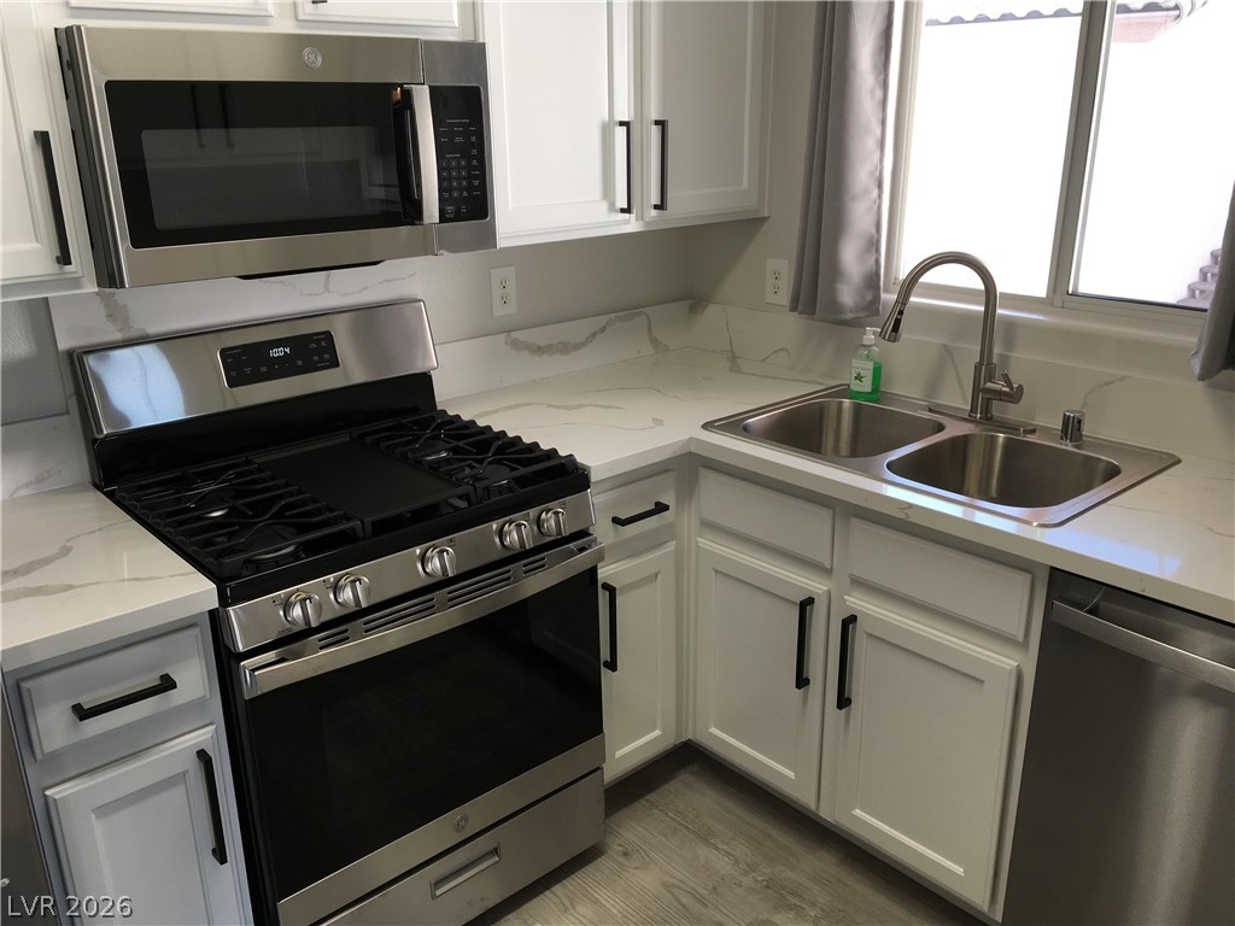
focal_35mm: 29
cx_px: 618
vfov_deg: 48.2
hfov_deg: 61.7
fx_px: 1035
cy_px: 463
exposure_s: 1/60
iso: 32
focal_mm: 4.15
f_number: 2.2
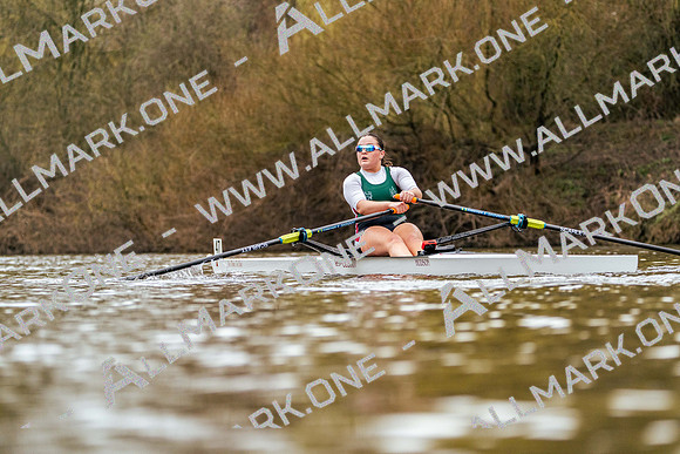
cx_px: 340
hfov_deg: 8.6
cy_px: 227
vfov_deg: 5.8
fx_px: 4515
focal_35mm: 239
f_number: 6.3
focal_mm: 239
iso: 2000
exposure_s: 1/2000
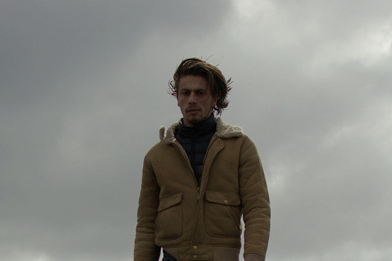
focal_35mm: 147
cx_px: 148
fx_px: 1604
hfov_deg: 13.9
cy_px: 325
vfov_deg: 9.2
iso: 100
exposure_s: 1/2500
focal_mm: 35
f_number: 3.2
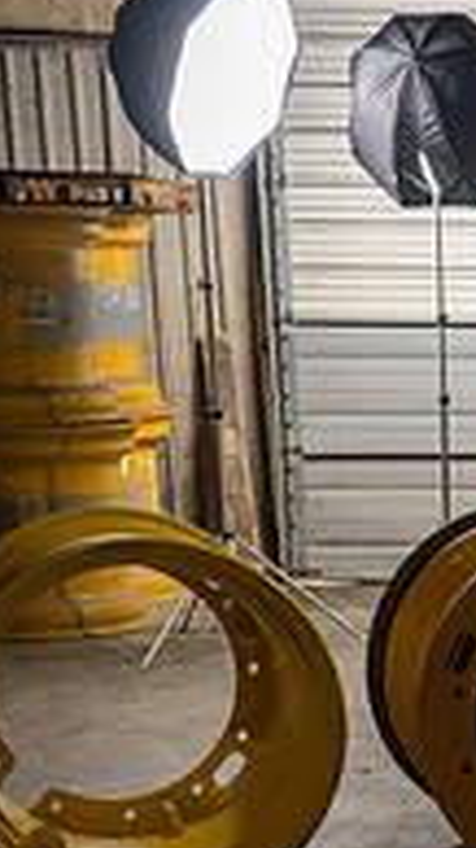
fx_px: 2178
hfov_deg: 11.6
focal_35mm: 97
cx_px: 825
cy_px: 815
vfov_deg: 21.4
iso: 800
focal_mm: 31
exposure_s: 1/80
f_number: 5.6
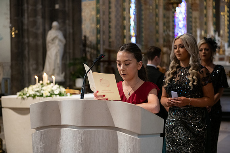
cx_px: 115
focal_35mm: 70
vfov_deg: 19.5
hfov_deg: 28.8
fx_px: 447
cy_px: 76
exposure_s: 1/160
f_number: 3.5
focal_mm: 70
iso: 1250
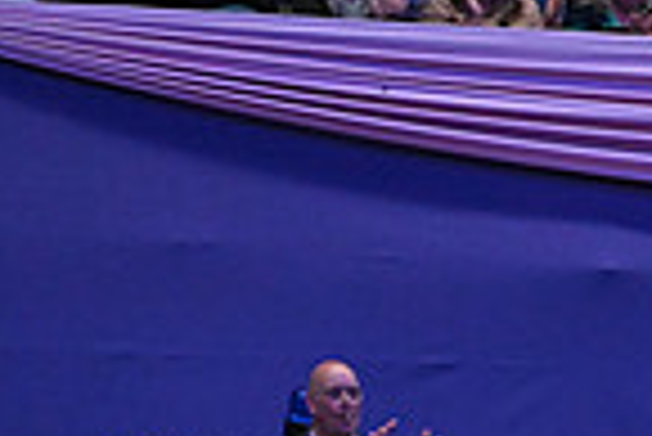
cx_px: 1291
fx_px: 7959
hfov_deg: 4.6
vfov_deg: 3.1
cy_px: 542
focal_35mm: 439
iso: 8000
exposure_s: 1/800
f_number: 4
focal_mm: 110
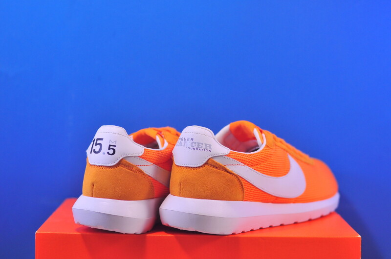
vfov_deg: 18.1
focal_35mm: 75
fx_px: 813
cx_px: 196
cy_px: 130
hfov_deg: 27.0
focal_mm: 50
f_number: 2.5
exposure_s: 1/320
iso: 250
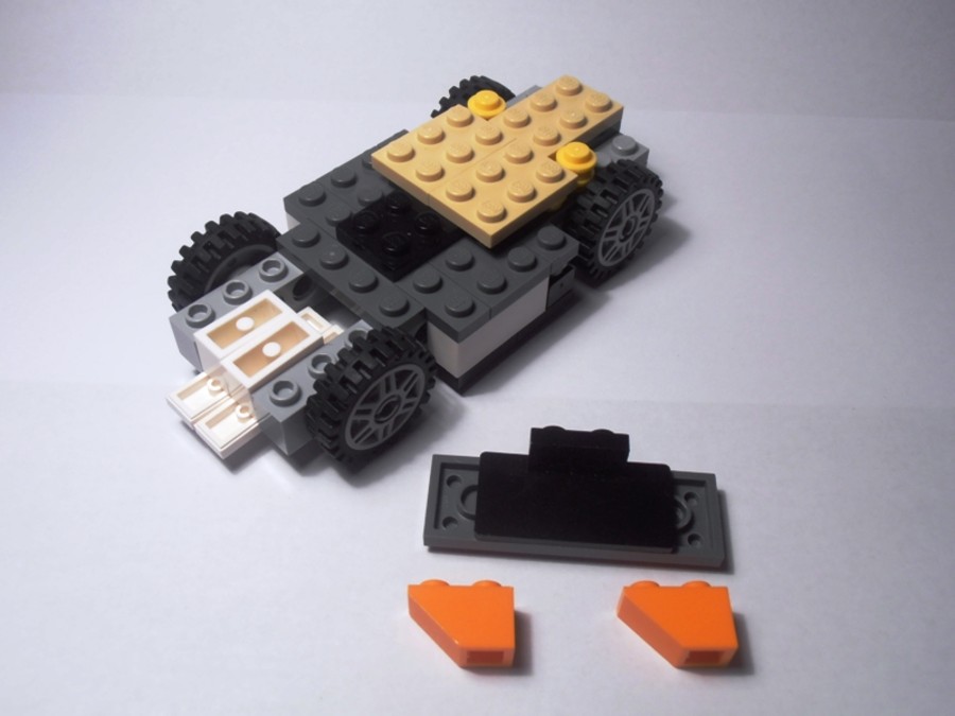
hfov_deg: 50.1
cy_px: 358
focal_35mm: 37
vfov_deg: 38.7
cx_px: 478
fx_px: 1021
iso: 80
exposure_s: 1/50
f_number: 3.9
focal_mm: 6.61
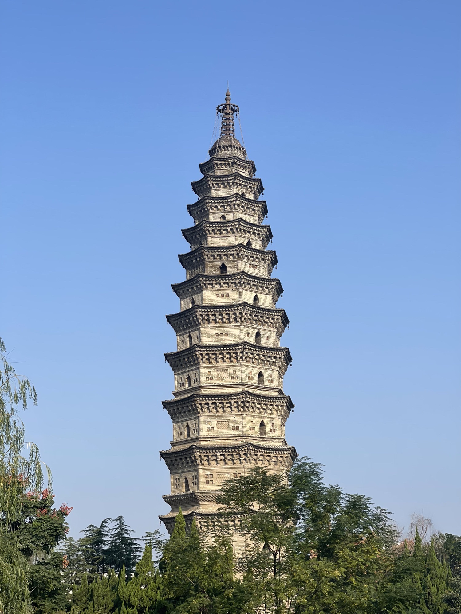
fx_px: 1136
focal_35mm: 64
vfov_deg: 30.3
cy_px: 307
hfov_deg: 22.9
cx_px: 230
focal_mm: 7.5
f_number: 2.2
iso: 20
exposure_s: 1/1263
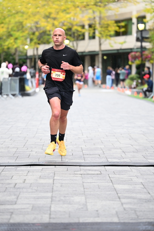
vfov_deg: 17.1
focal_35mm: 120
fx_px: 770
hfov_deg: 11.4
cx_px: 71
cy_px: 106
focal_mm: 110
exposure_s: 1/1600
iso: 1250
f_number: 2.8
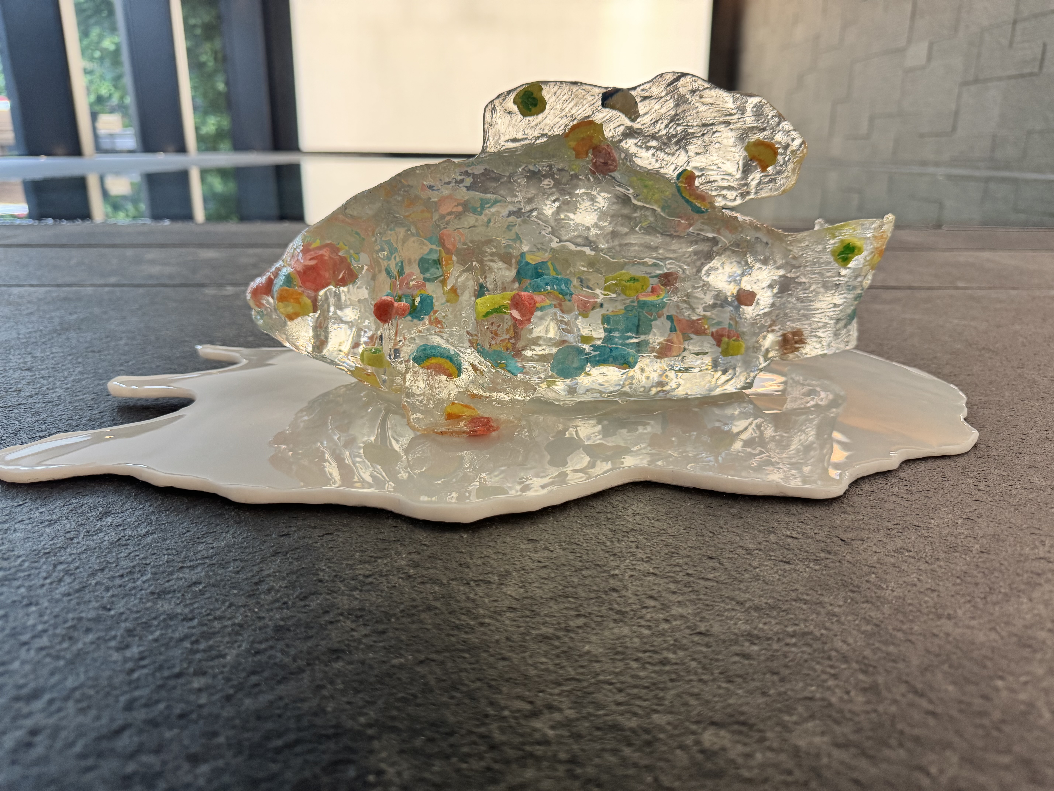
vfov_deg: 56.8
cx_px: 527
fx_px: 731
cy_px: 396
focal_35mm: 24
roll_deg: -0.8
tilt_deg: -17.6
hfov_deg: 71.6
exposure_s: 1/114
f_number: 1.78
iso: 200
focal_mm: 6.76
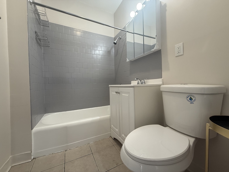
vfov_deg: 85.7
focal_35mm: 14
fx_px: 93
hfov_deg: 102.1
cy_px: 86
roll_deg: +1.3
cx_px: 114
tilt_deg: -0.3
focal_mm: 2.22
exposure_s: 1/120
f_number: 2.2
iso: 200
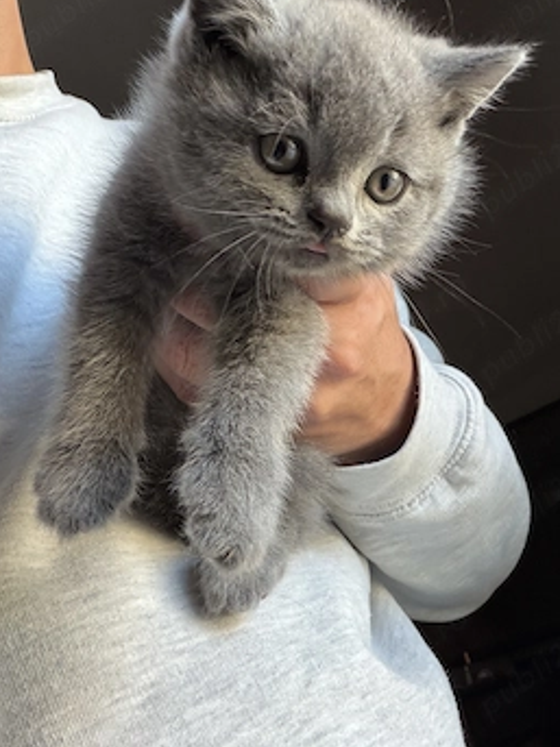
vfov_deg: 52.6
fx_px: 755
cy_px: 366
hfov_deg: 40.6
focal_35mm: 35
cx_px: 320
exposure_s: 1/60
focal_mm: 2.71
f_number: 1.9
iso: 160
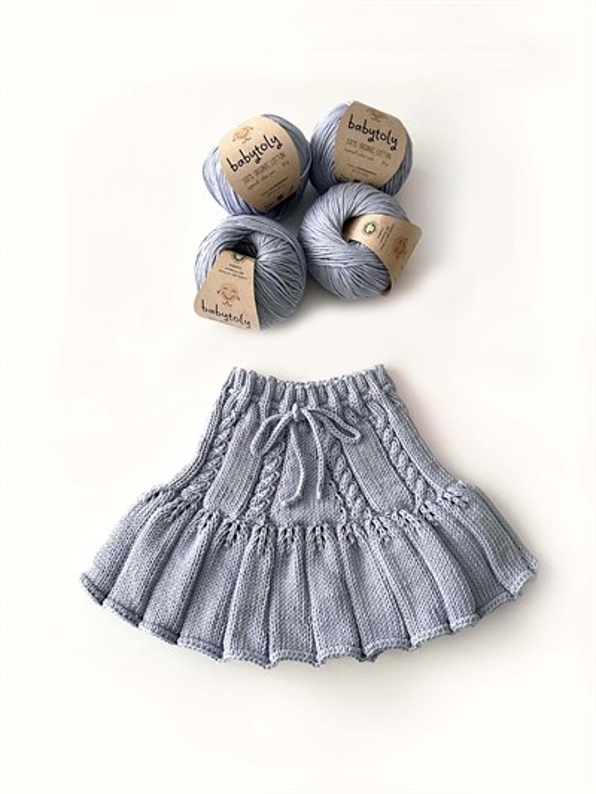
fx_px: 551
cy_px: 397
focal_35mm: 24
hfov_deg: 56.8
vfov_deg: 71.6
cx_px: 298
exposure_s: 1/31
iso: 1000
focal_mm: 6.86
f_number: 1.78
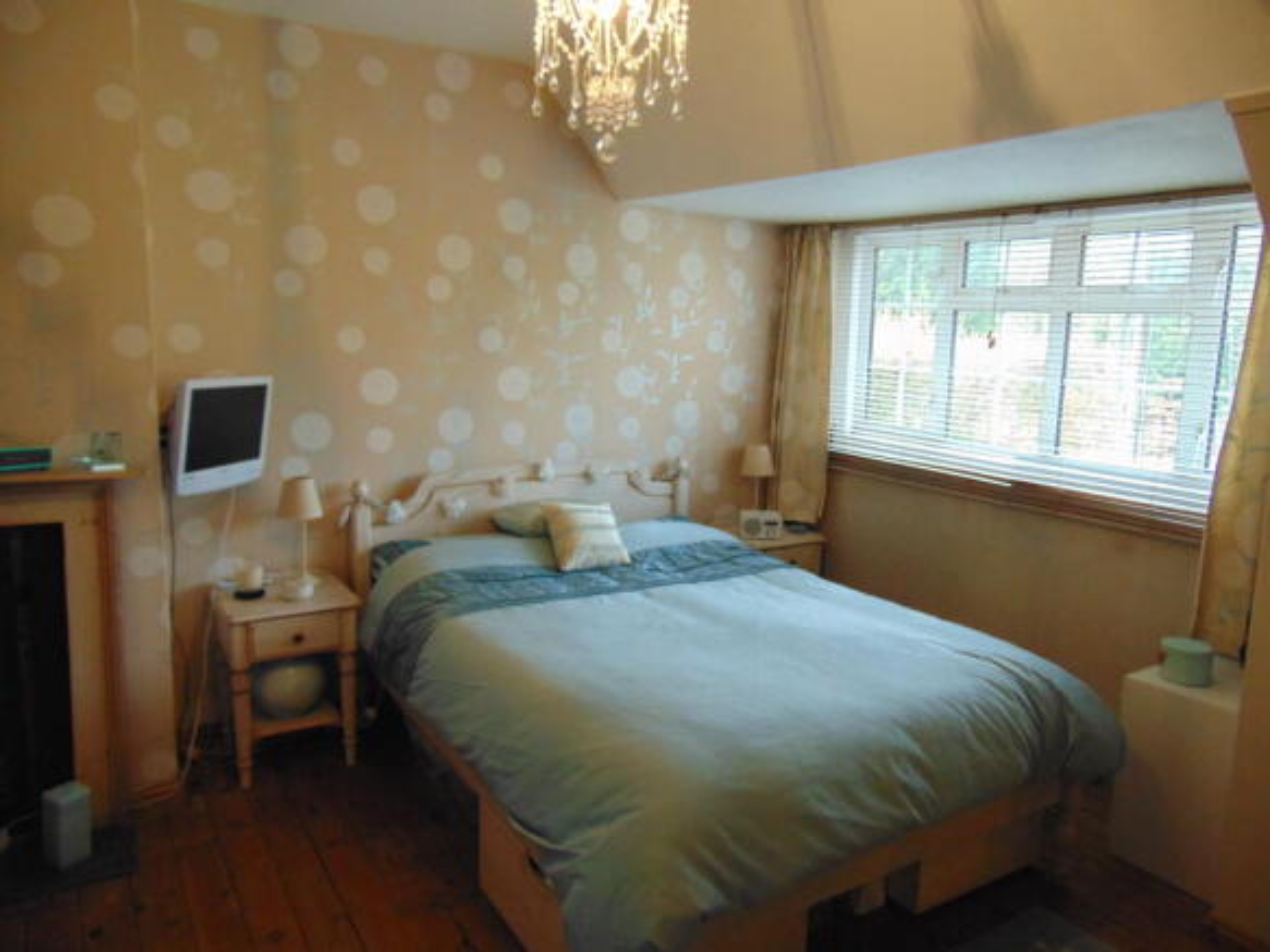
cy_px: 476
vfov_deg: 54.9
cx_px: 635
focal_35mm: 25
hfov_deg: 69.4
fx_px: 917
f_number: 3
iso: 320
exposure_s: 1/30
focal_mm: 4.5
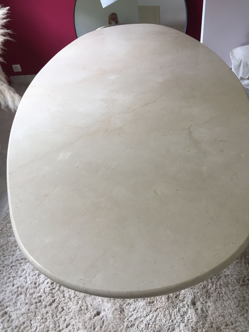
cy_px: 166
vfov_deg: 61.7
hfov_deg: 48.2
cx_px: 124
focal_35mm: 29
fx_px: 278
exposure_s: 1/33
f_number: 2.2
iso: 40
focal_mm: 4.15
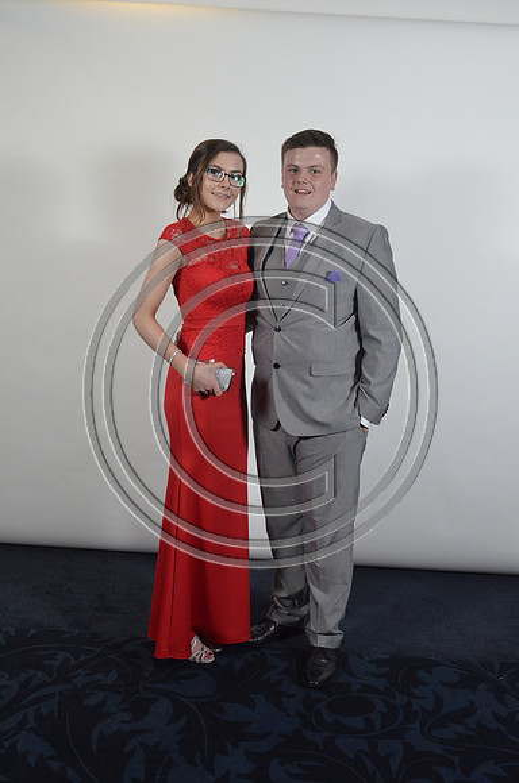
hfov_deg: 36.7
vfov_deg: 53.2
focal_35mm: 36
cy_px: 392
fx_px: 782
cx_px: 260
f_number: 5.6
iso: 1600
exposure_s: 1/100
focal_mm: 24
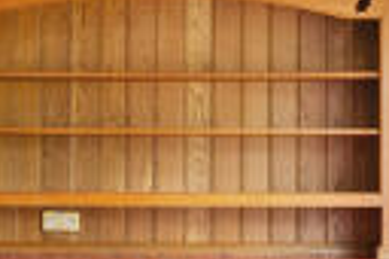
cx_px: 67
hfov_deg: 15.9
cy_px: 276
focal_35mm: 128
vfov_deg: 10.6
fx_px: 1381
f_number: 5.6
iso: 400
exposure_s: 1/100
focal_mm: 16
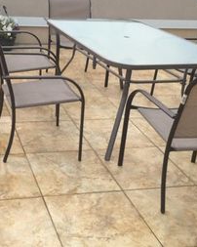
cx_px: 40
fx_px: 409
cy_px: 65
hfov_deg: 26.6
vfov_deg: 33.0
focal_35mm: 56
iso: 64
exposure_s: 1/120
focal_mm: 4.15
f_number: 2.2
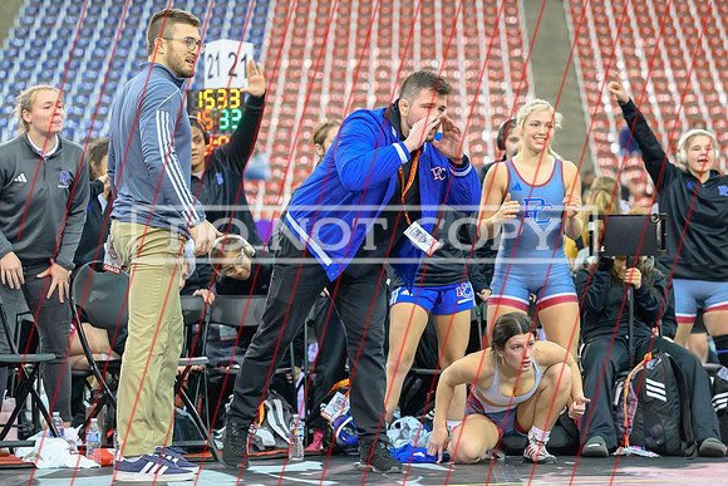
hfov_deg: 15.6
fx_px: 2662
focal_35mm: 132
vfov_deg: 10.4
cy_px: 261
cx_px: 325
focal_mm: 97
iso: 6400
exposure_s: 1/800
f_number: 2.8
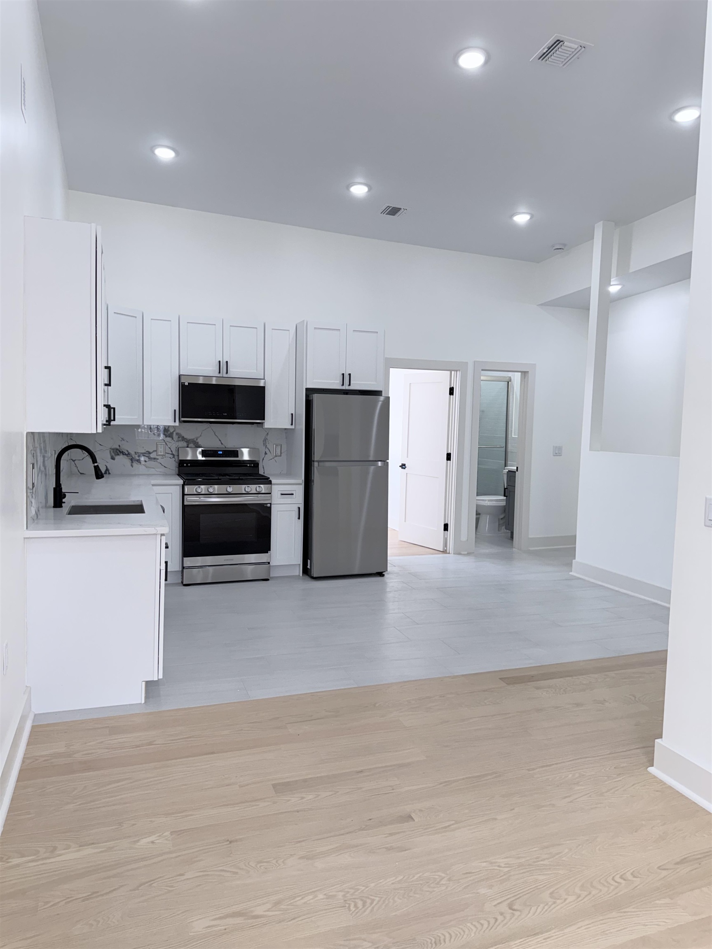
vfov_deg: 71.6
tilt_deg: -3.4
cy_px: 474
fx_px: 658
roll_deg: -2.3
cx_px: 356
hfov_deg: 56.8
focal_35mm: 24
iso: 80
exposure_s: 1/166
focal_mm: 6.76
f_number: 1.78
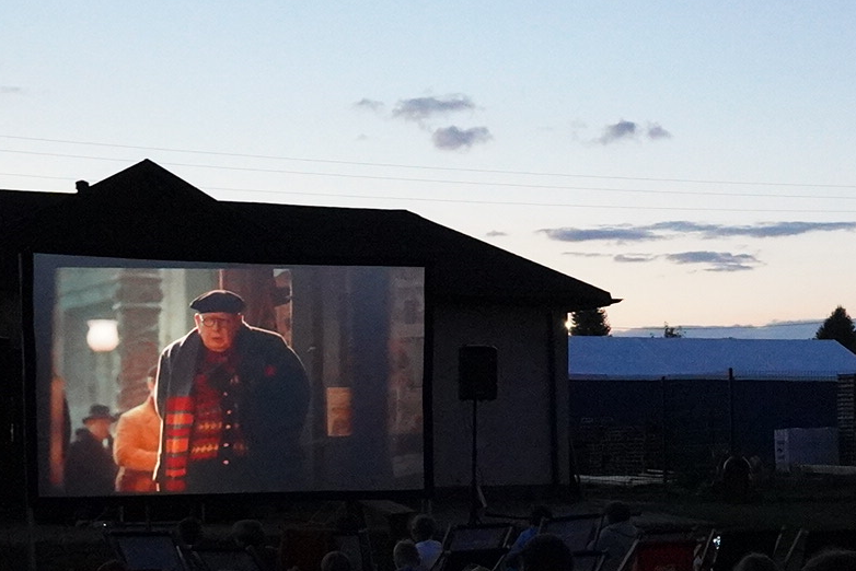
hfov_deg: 23.2
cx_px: 907
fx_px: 1974
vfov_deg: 16.3
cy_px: 487
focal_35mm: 83
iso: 12800
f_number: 4
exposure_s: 1/80
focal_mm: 22
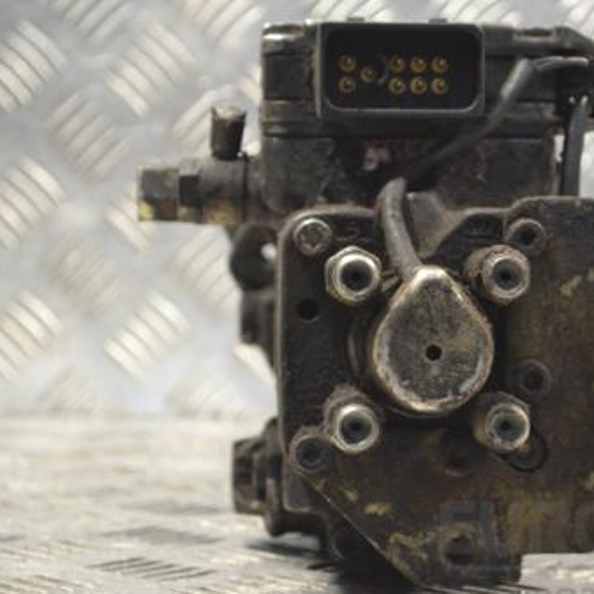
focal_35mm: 109
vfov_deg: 16.0
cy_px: 293
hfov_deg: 15.9
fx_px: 2116
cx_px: 407
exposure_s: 1/125
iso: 1600
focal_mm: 48
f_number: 5.6
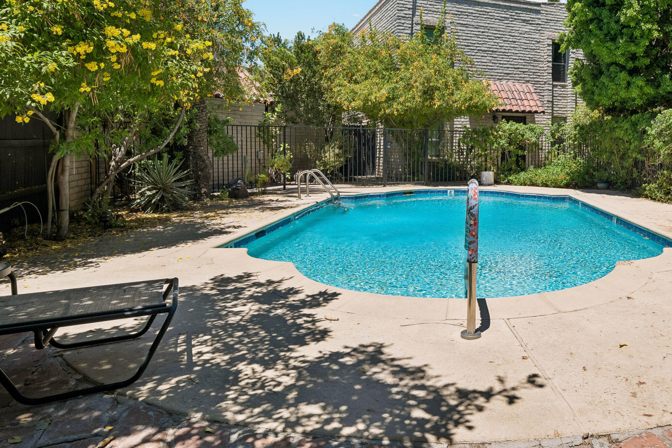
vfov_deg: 49.2
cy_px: 173
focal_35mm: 26
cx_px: 478
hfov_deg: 66.3
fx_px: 485
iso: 400
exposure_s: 1/1250
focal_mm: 18
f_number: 8
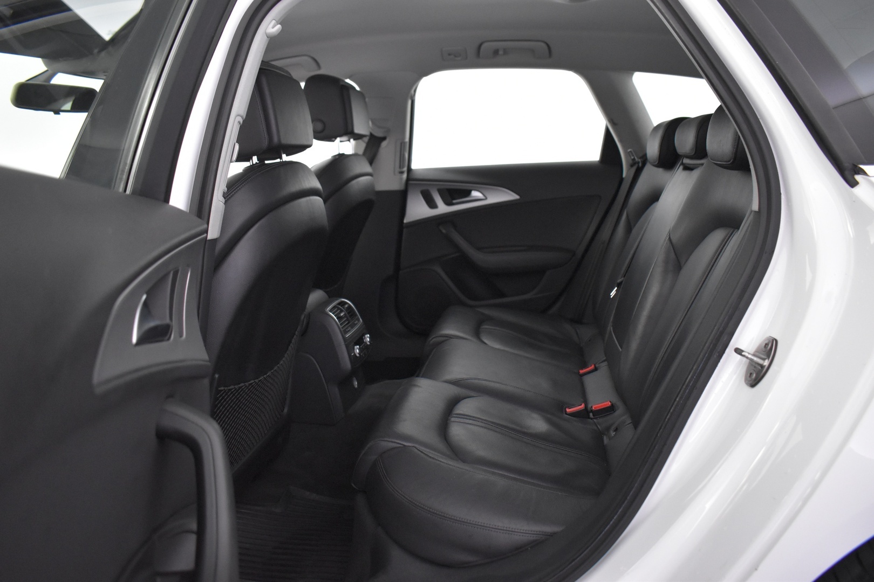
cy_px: 291
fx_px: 655
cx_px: 437
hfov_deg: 67.4
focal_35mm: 27
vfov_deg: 47.9
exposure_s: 1/30
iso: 2800
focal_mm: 18
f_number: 3.5
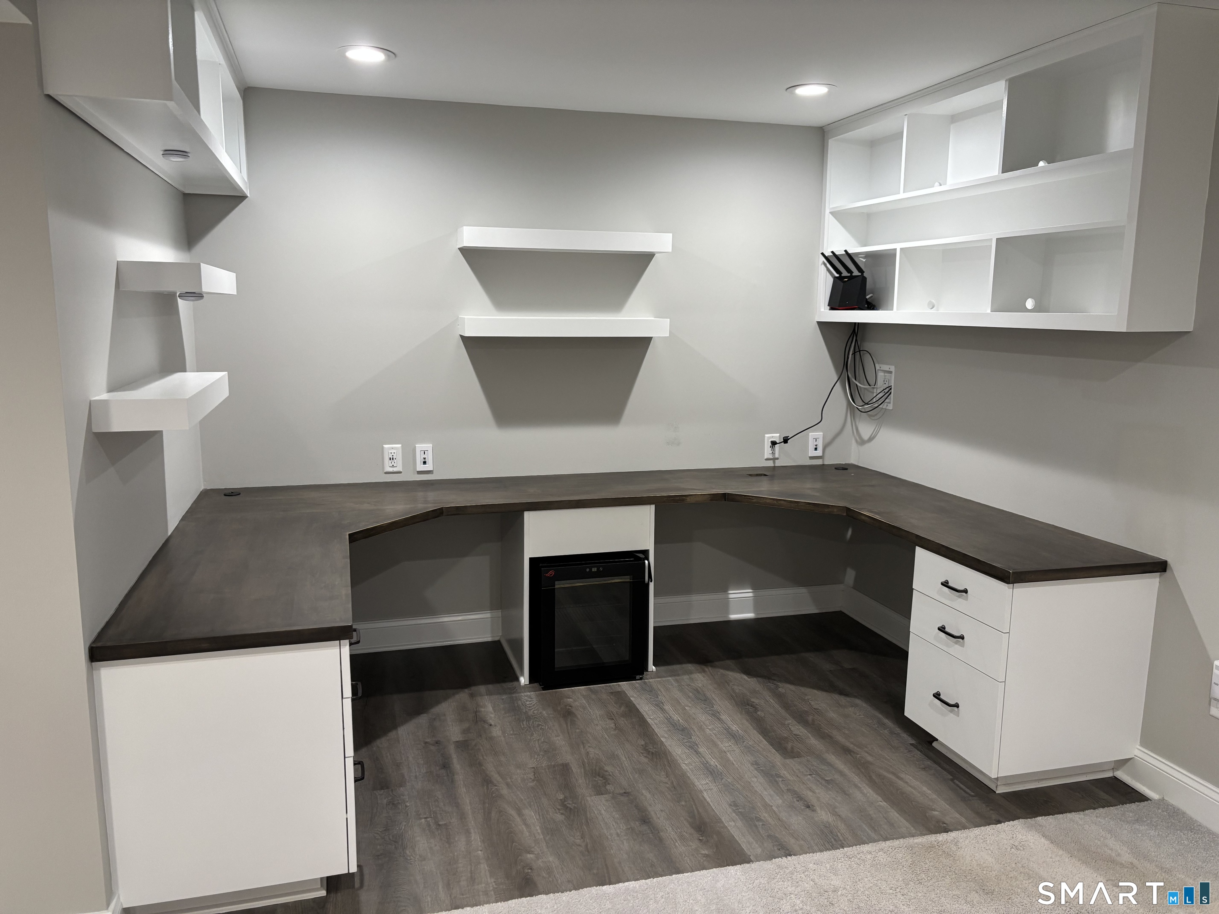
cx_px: 610
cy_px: 457
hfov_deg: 67.3
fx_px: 916
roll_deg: -0.8
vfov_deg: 53.1
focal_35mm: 26
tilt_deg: -10.9
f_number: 1.6
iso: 160
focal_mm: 5.96
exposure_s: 1/59
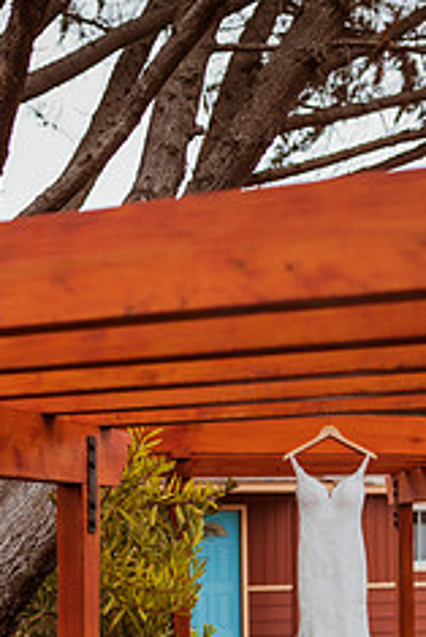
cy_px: 515
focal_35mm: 67
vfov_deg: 29.3
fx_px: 1187
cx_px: 113
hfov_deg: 20.2
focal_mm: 35
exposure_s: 1/6400
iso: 500
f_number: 1.4
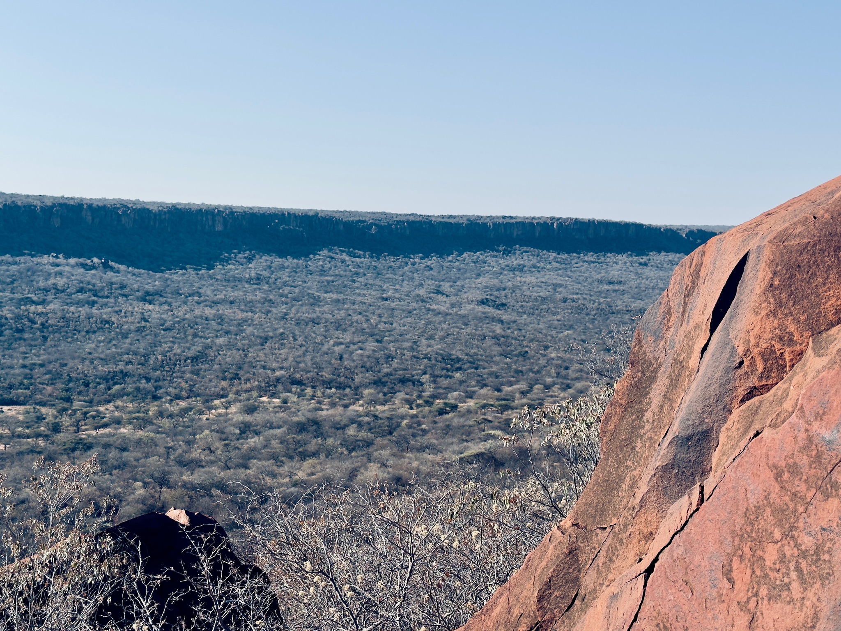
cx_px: 420
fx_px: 1166
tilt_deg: -3.1
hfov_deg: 39.7
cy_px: 316
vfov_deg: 30.3
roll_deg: -0.6
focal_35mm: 48
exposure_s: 1/4049
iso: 64
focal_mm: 6.76
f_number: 1.78
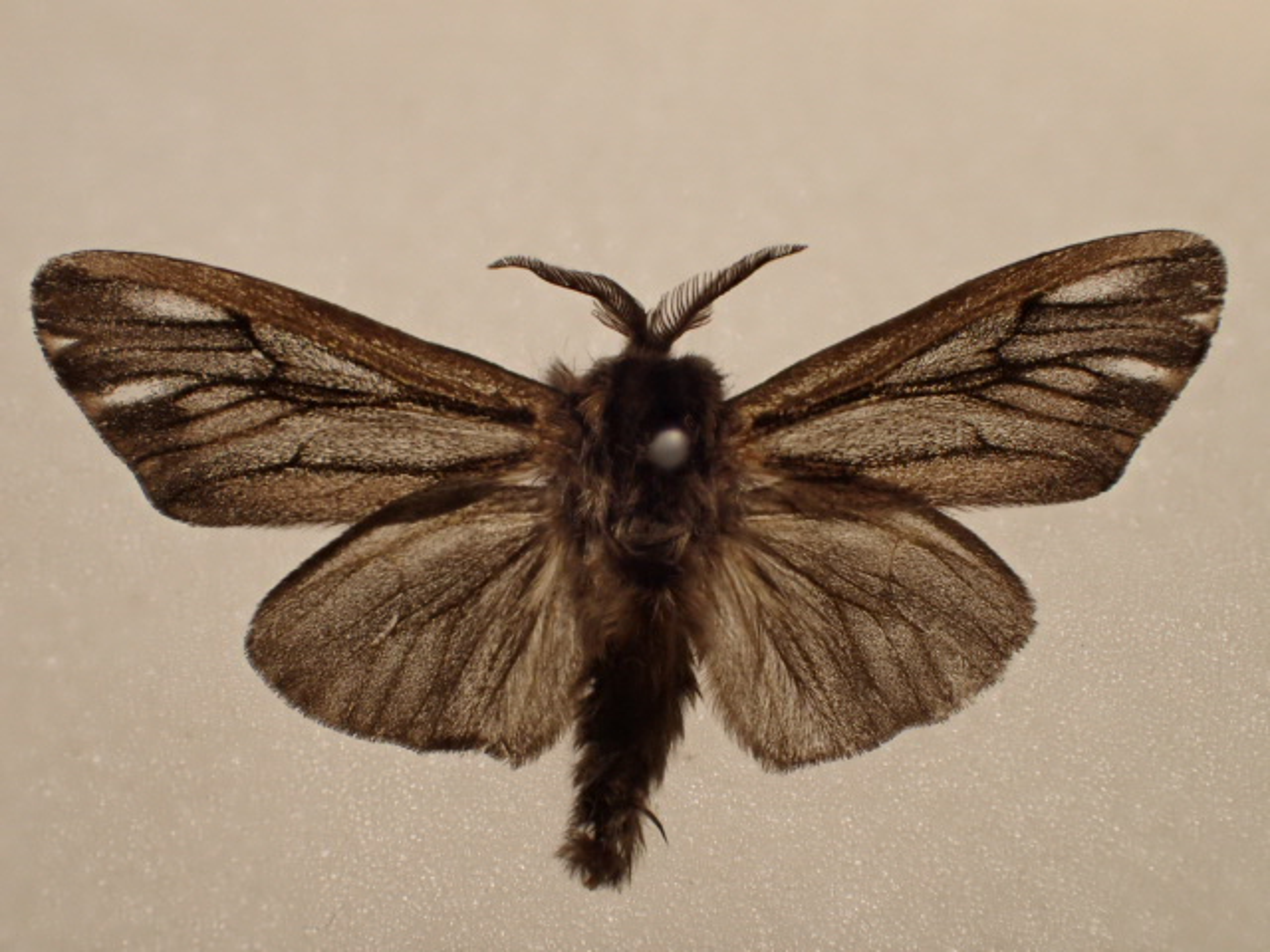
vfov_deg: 33.6
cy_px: 476
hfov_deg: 43.9
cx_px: 635
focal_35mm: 43
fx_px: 1578
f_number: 4
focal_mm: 7.86
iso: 250
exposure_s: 1/160
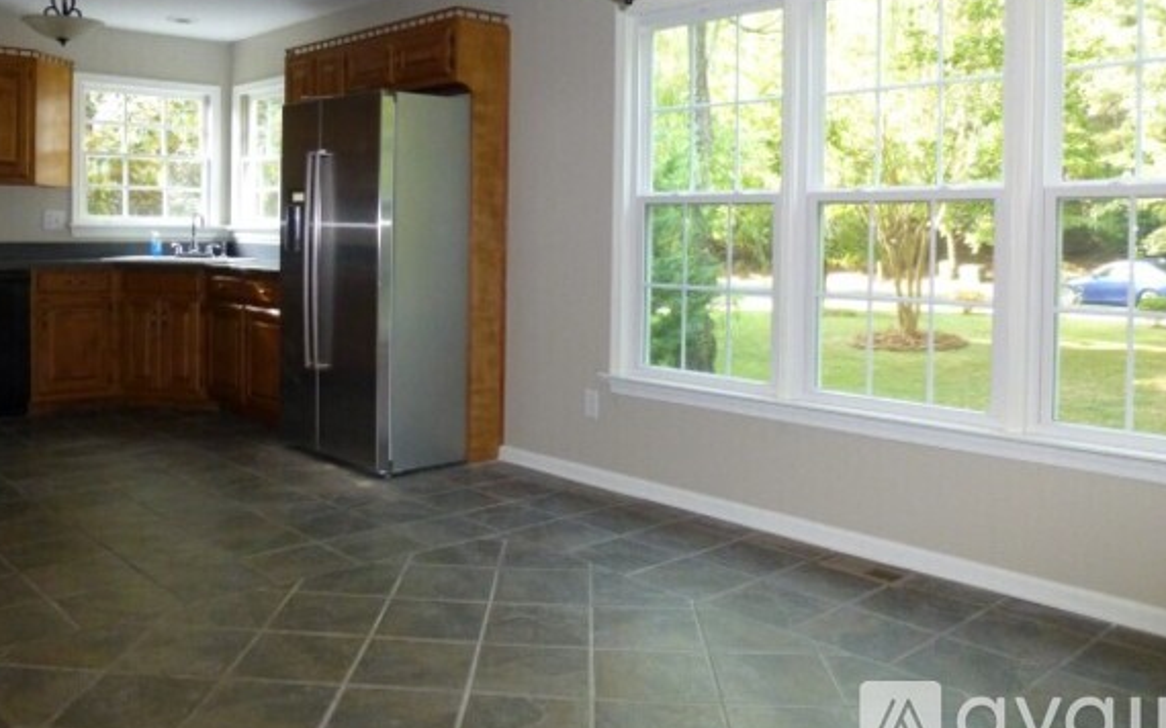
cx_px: 508
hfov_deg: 61.0
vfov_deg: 40.2
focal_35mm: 31
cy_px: 252
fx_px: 985
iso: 640
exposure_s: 1/60
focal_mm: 4.5
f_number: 3.1
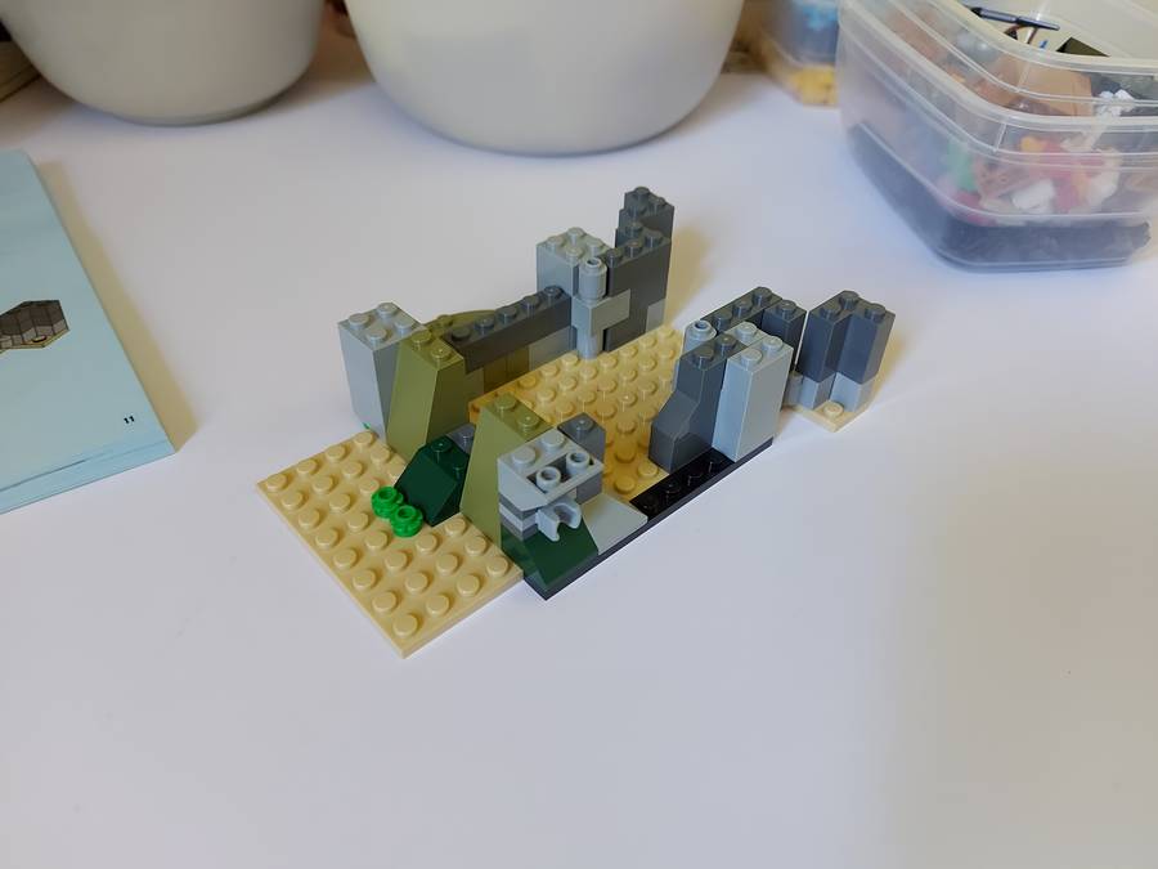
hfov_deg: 71.6
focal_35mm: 24
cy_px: 434
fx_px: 803
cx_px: 579
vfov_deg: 56.8
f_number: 1.8
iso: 200
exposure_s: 1/33
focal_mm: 5.23
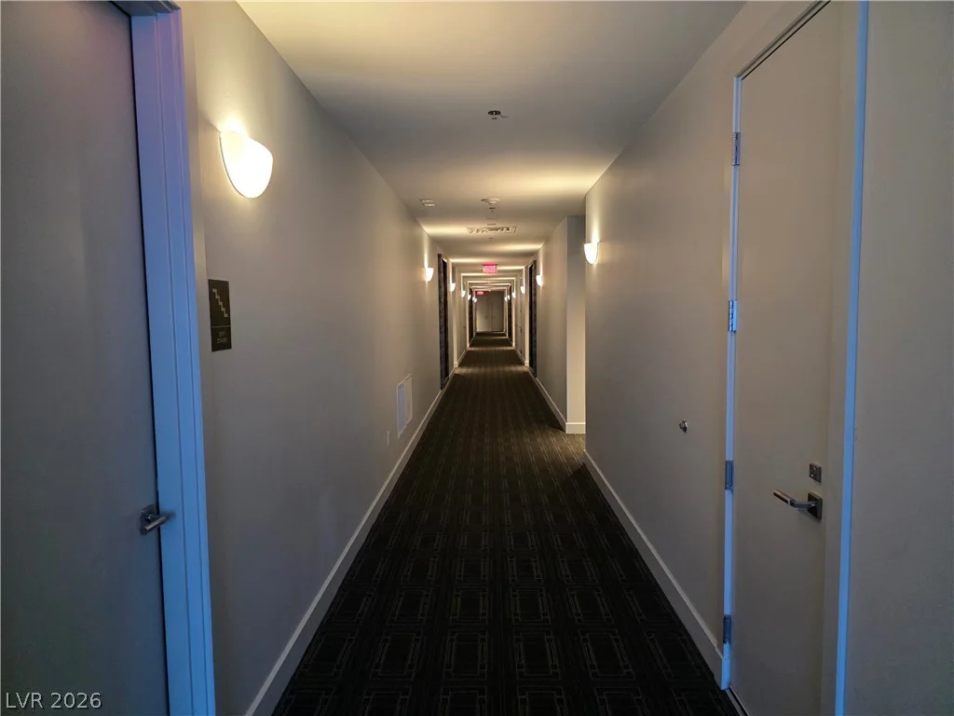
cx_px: 477
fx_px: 634
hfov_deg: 73.9
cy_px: 358
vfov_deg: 58.9
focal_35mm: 23
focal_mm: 6.3
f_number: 1.7
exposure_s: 1/120
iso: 1250
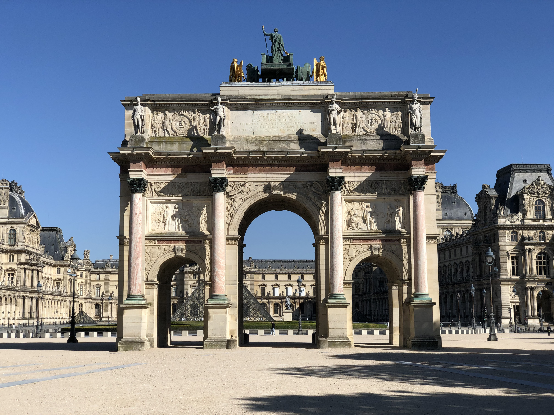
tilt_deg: +7.4
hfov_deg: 36.8
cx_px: 277
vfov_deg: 28.0
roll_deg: +0.9
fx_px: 832
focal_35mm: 52
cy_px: 208
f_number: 2.4
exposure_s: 1/1567
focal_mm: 6
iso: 16
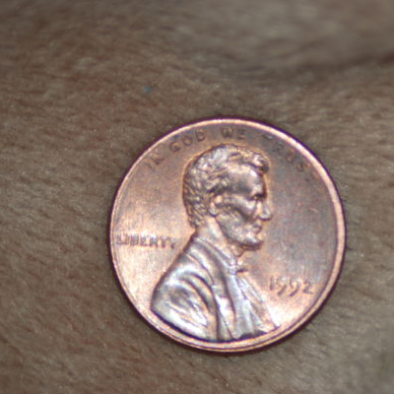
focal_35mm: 575
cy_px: 197
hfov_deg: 3.0
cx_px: 234
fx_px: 7404
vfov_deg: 3.0
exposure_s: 1/60
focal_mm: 300
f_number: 5.6
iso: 200
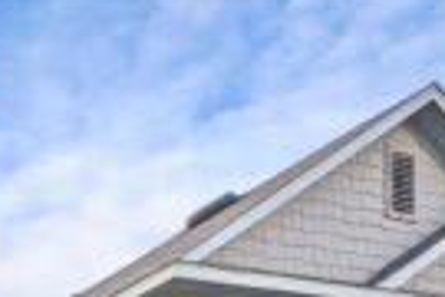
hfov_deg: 19.7
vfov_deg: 15.7
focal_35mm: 62
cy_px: 644
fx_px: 766
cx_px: -422
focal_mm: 14
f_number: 8
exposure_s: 1/800
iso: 400
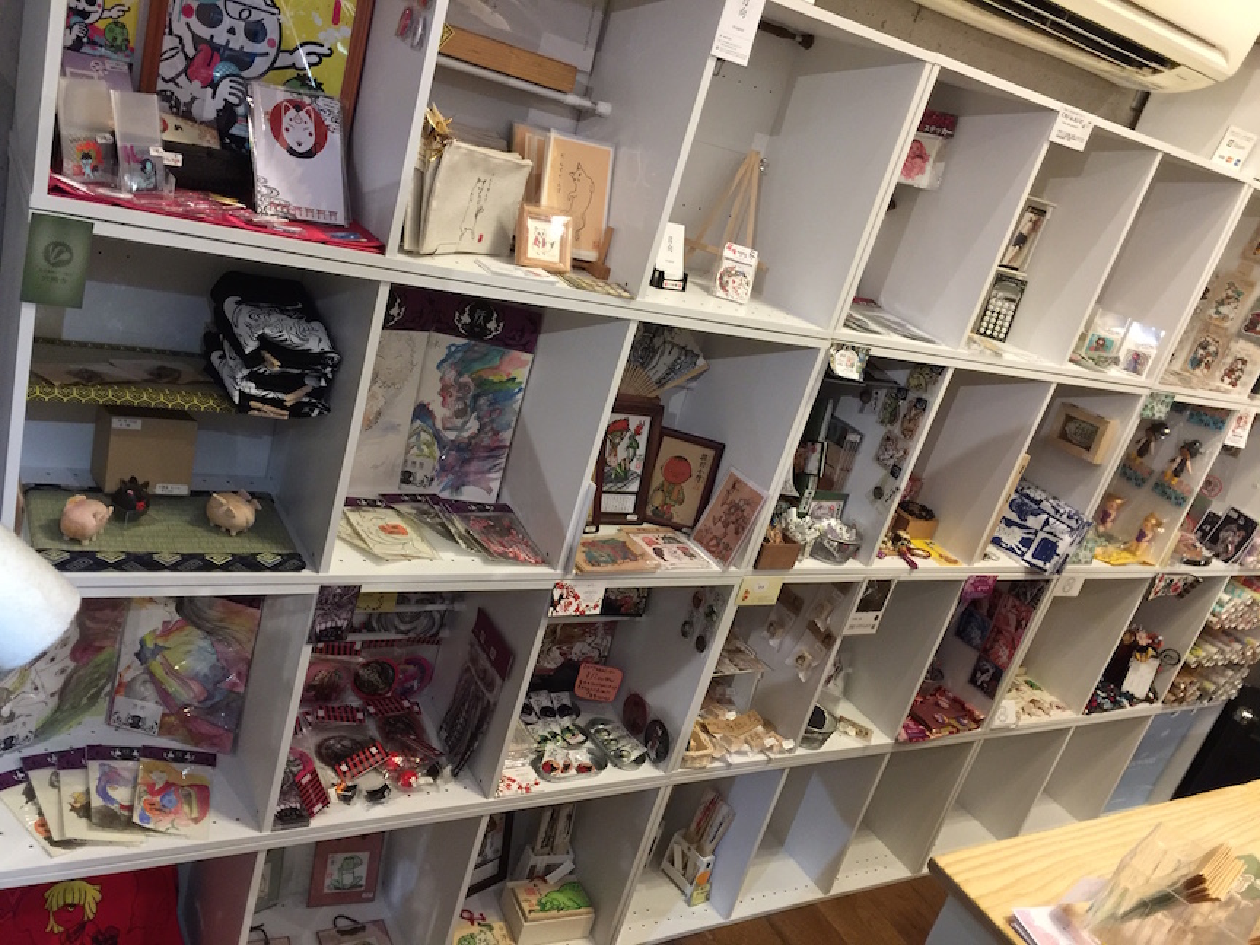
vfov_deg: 48.2
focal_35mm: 29
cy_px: 472
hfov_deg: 61.7
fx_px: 1056
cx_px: 630
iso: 125
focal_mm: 4.15
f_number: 2.2
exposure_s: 1/10
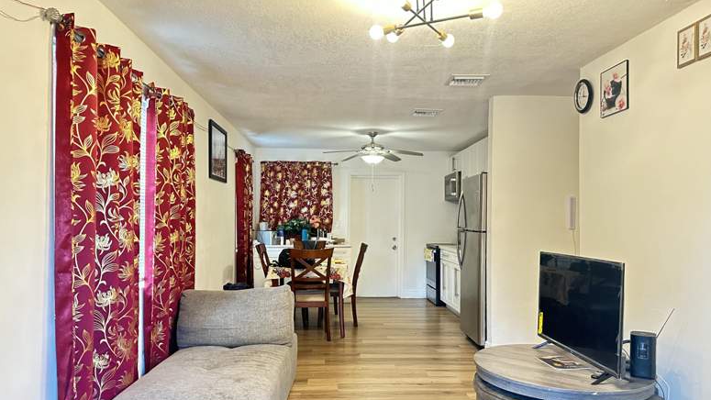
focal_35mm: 27
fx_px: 509
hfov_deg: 69.8
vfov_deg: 42.8
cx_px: 365
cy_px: 230
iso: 640
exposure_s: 1/40
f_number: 1.78
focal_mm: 6.86
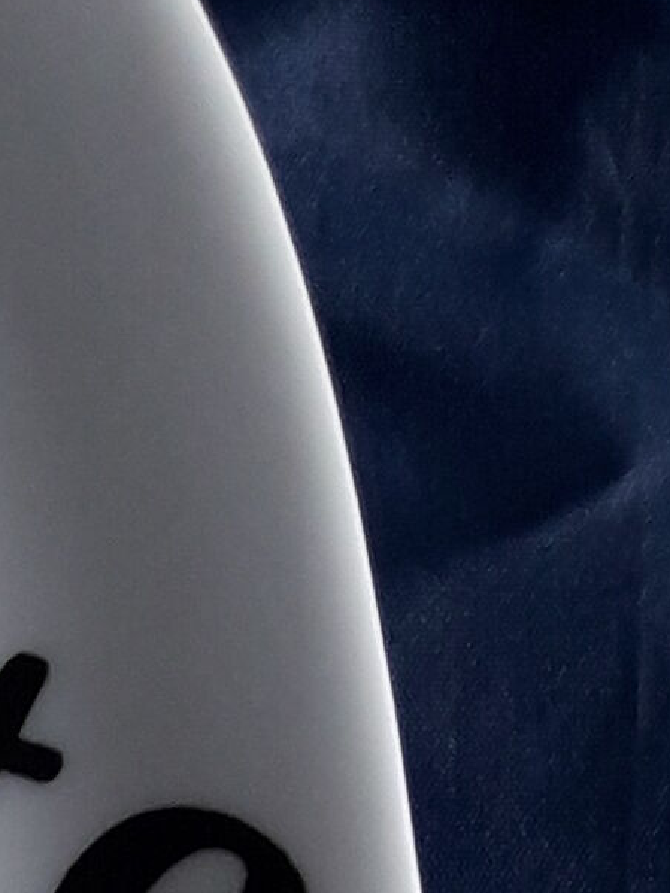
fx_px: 4983
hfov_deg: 7.0
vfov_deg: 9.5
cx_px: -1225
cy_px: 1823
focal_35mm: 193
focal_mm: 3.7
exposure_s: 1/193
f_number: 1.9
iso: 40
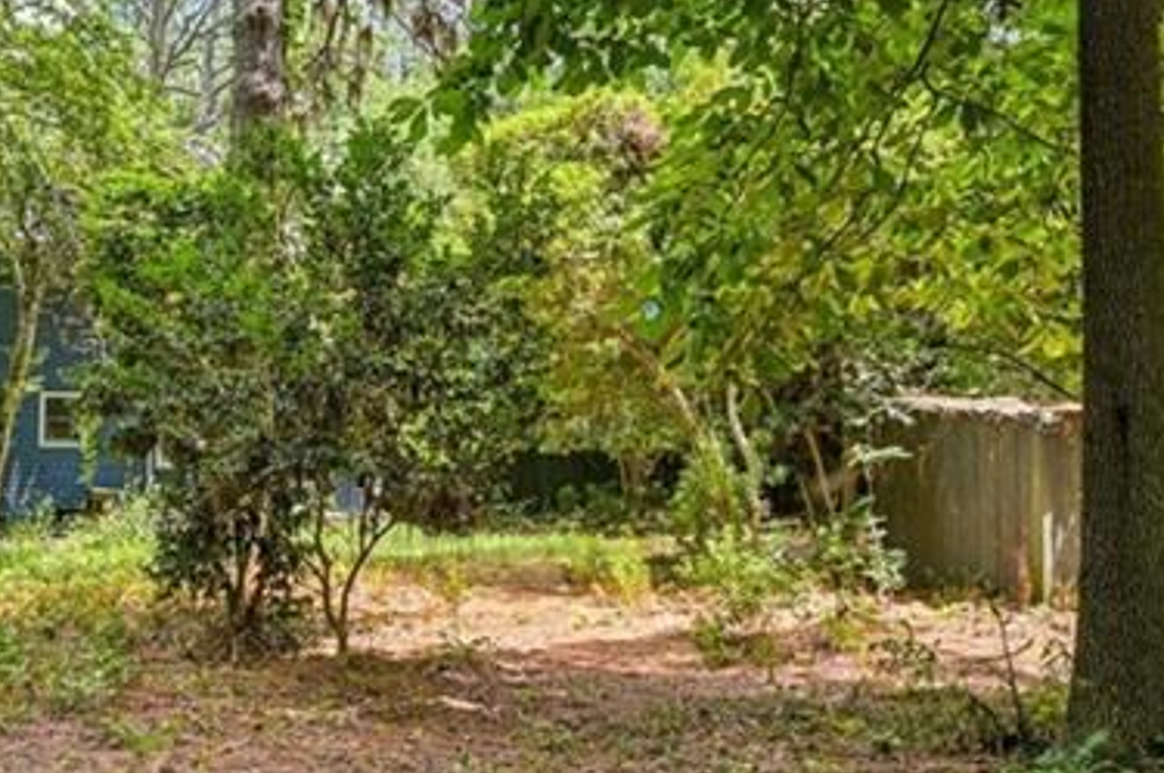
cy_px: 352
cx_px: 273
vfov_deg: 31.5
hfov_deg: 44.4
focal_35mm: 42
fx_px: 1368
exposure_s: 1/50
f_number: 8
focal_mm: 15.5
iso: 100
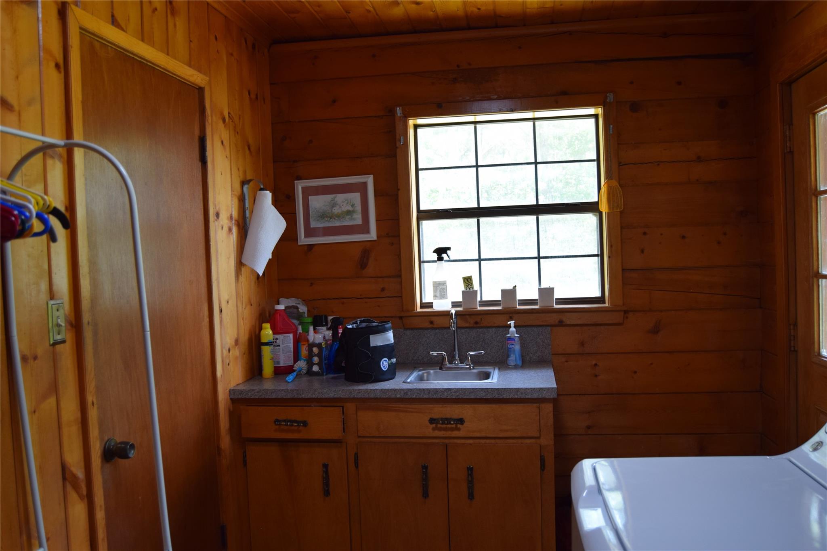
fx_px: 689
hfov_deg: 61.9
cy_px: 276
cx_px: 414
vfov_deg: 43.6
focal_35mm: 30
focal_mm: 20
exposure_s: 1/80
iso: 400
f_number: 4.5
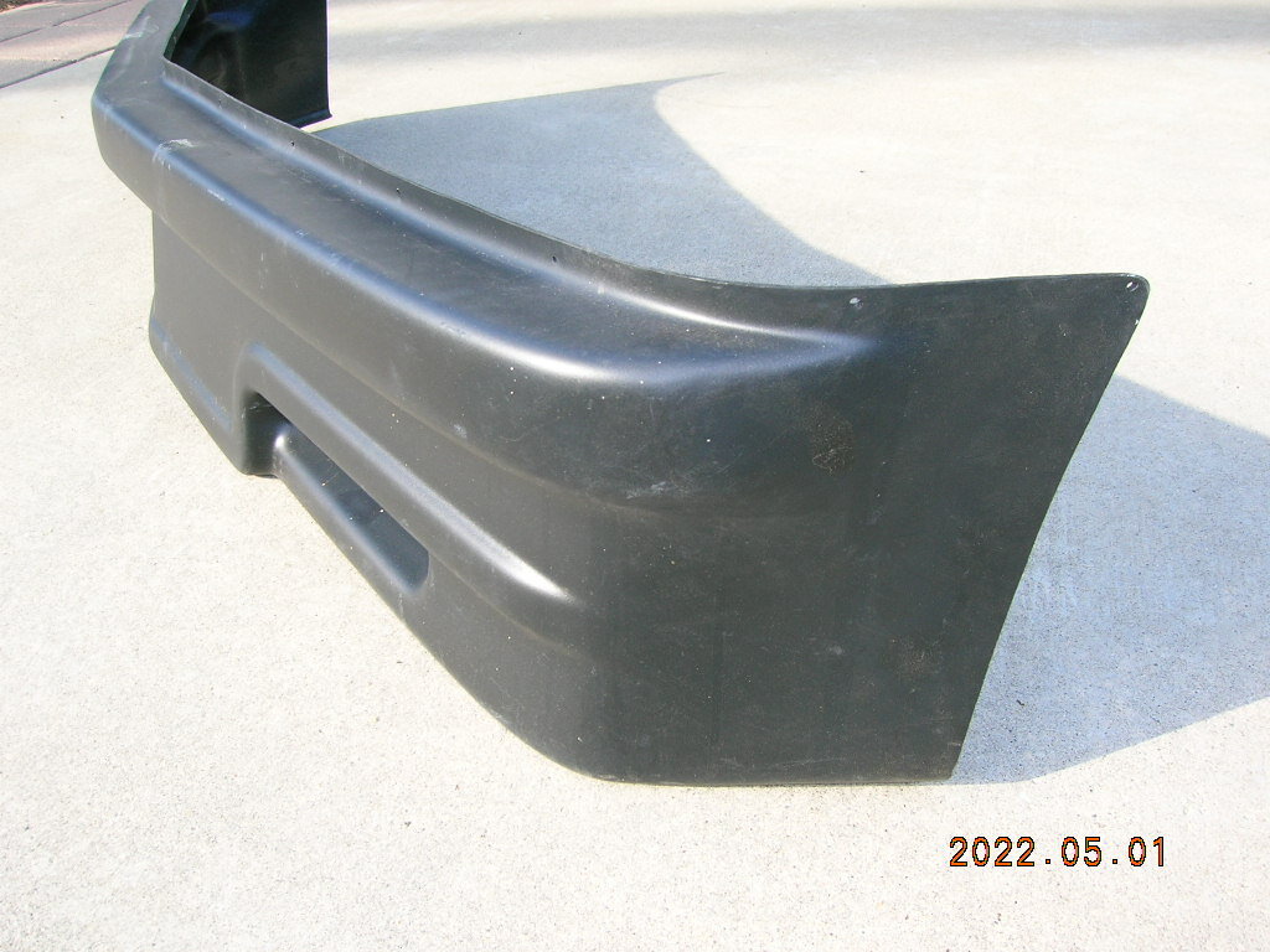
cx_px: 635
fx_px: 1247
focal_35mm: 34
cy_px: 476
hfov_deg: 54.0
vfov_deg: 41.8
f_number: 4.9
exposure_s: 1/40.5
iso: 50
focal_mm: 5.7
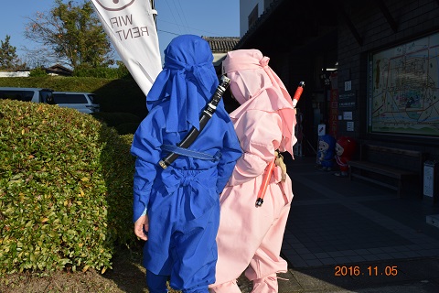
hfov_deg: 67.4
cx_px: 220
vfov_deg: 47.9
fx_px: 329
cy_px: 146
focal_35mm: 27
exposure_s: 1/200
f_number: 11
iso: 100
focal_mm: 18
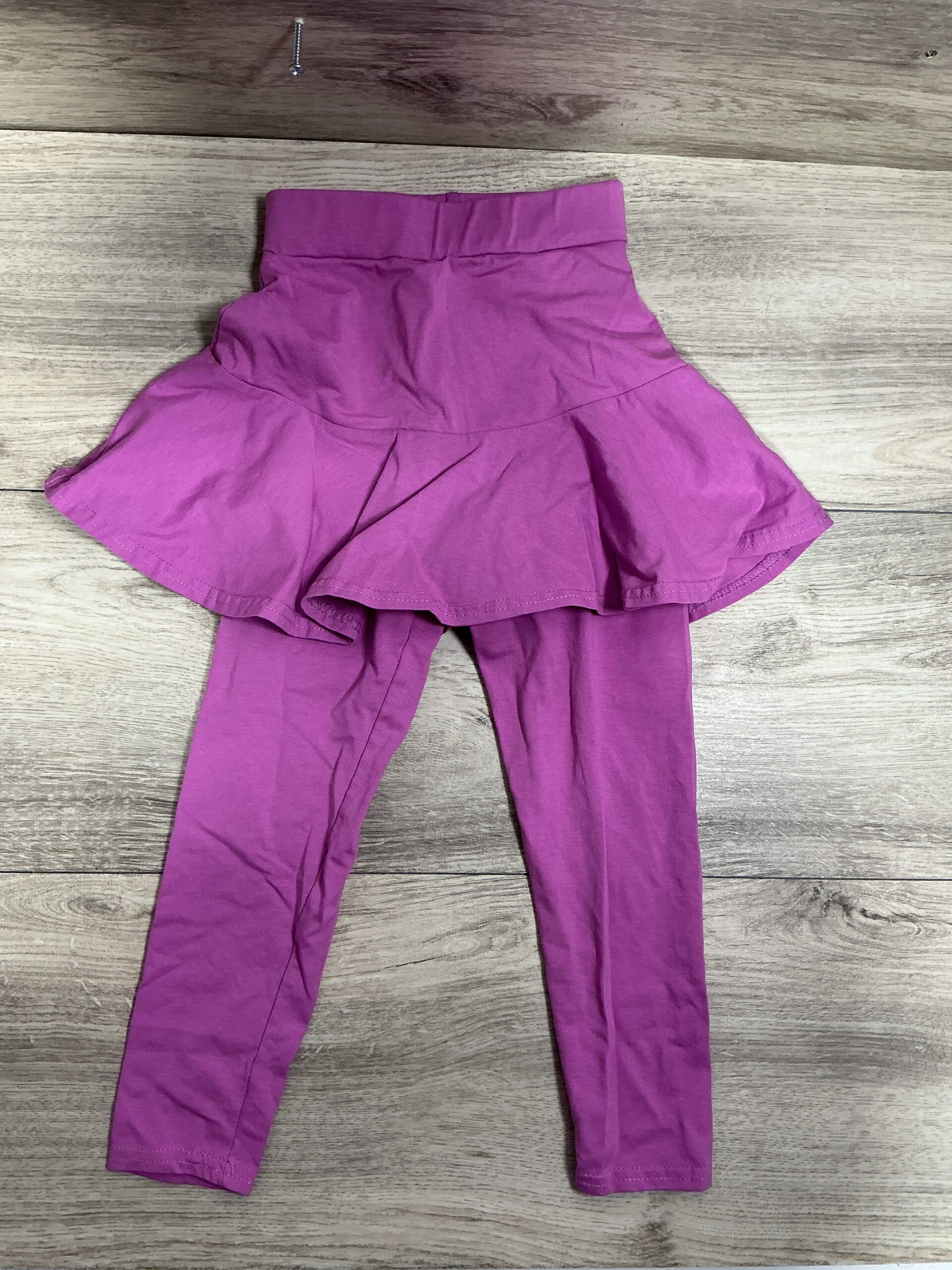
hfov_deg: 48.2
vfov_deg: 61.7
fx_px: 1063
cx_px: 476
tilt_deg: -85.3
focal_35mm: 29
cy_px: 635
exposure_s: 1/60
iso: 64
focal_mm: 3
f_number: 1.8
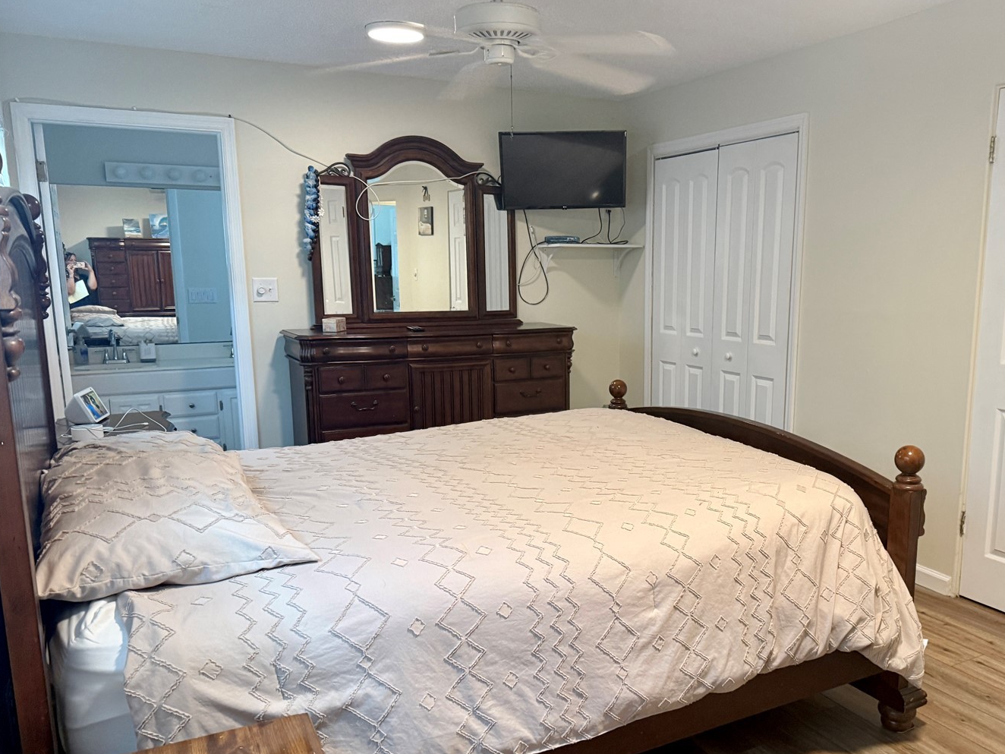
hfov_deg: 61.2
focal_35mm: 29
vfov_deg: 48.2
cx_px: 598
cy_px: 415
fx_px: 842
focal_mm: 6.76
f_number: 1.78
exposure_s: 1/60
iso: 320
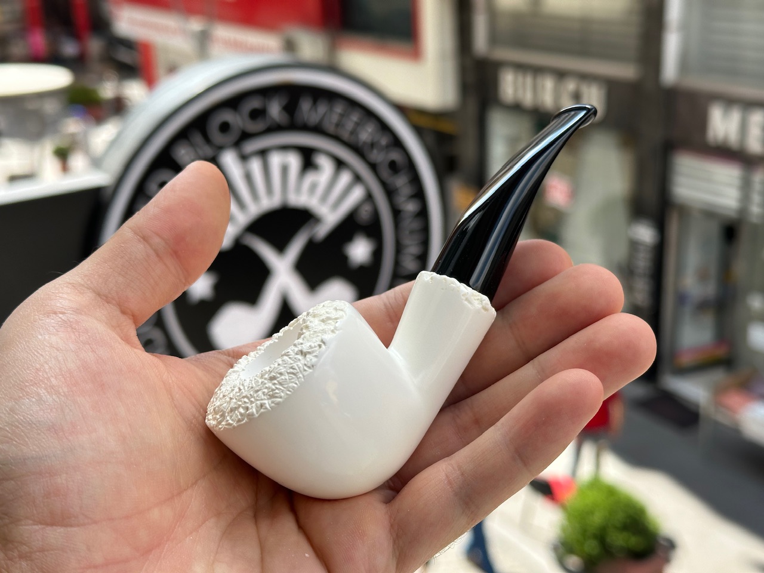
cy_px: 286
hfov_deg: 39.7
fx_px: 1059
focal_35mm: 48
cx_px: 382
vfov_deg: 30.3
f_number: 1.78
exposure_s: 1/1242
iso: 64
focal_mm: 6.86
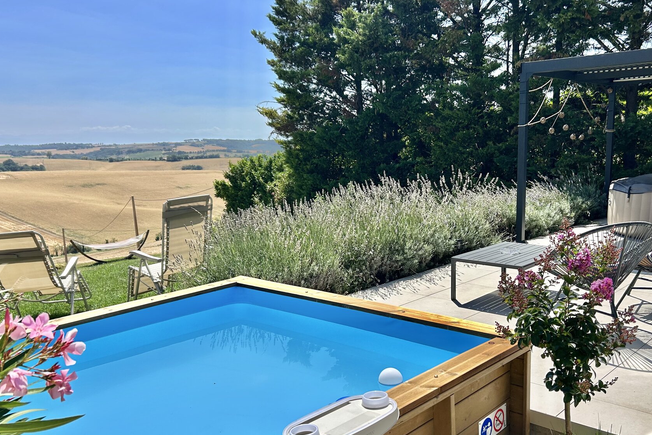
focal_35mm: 33
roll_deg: +1.2
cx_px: 361
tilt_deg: -11.2
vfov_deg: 39.9
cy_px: 252
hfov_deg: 57.1
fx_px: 598
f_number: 1.5
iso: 50
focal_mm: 5.7
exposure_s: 1/6579
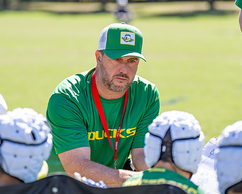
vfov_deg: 9.9
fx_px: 1118
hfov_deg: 12.4
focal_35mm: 156
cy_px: 95
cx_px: 116
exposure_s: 1/1600
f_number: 2.8
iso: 200
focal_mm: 114
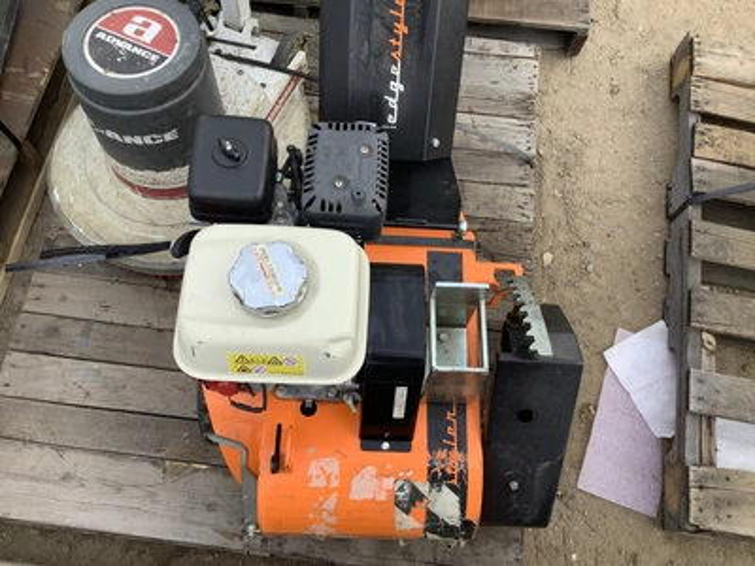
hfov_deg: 58.4
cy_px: 283
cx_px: 378
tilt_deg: -67.0
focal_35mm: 31
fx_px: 676
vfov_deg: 45.4
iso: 25
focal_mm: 3.3
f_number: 2.4
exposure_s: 1/120
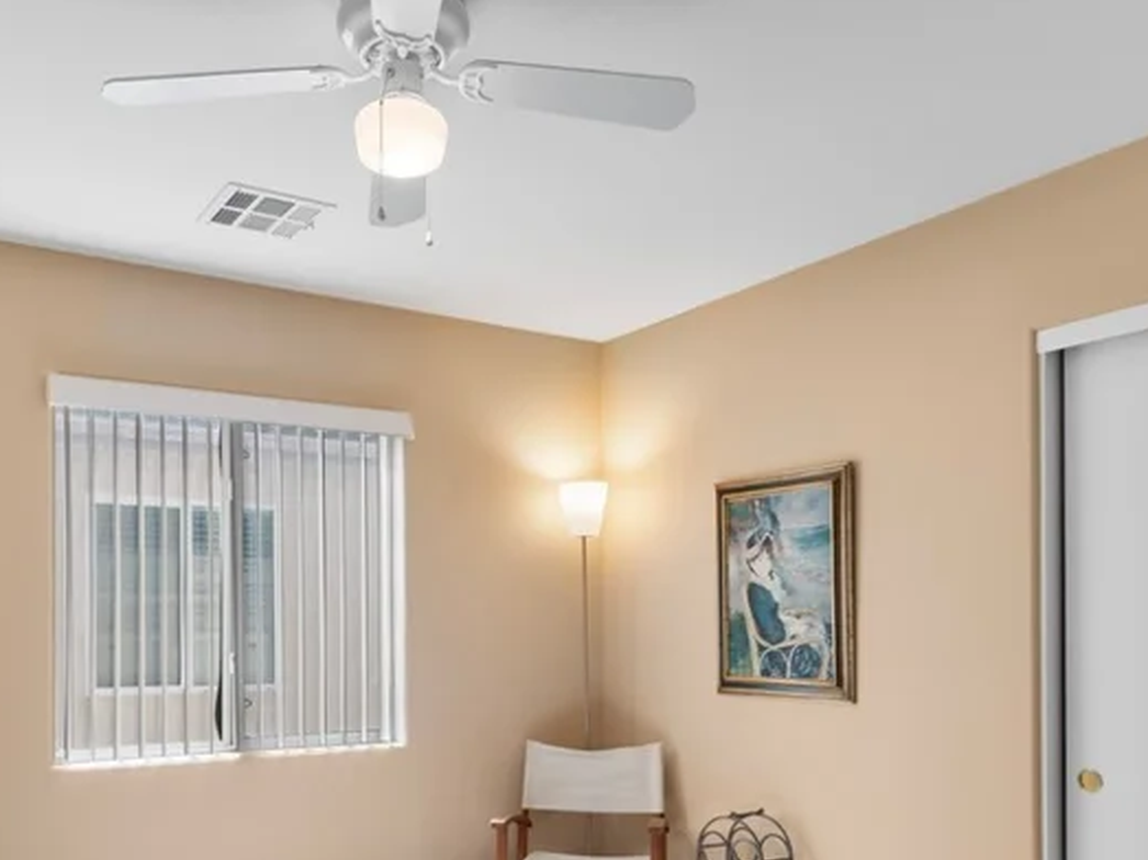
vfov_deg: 43.0
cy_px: 629
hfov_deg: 56.5
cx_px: 468
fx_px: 1061
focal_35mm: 32
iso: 400
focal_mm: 17
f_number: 8
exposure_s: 1/13
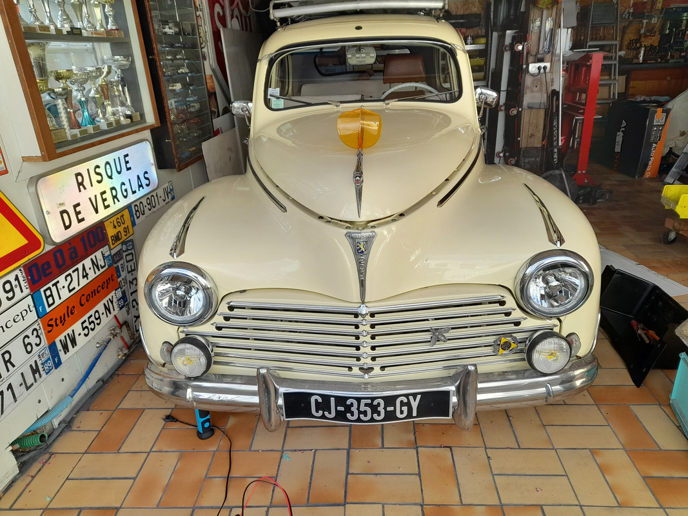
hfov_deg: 69.4
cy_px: 258
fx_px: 497
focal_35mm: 25
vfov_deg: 54.9
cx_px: 344
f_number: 2
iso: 25
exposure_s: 1/100
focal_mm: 4.6
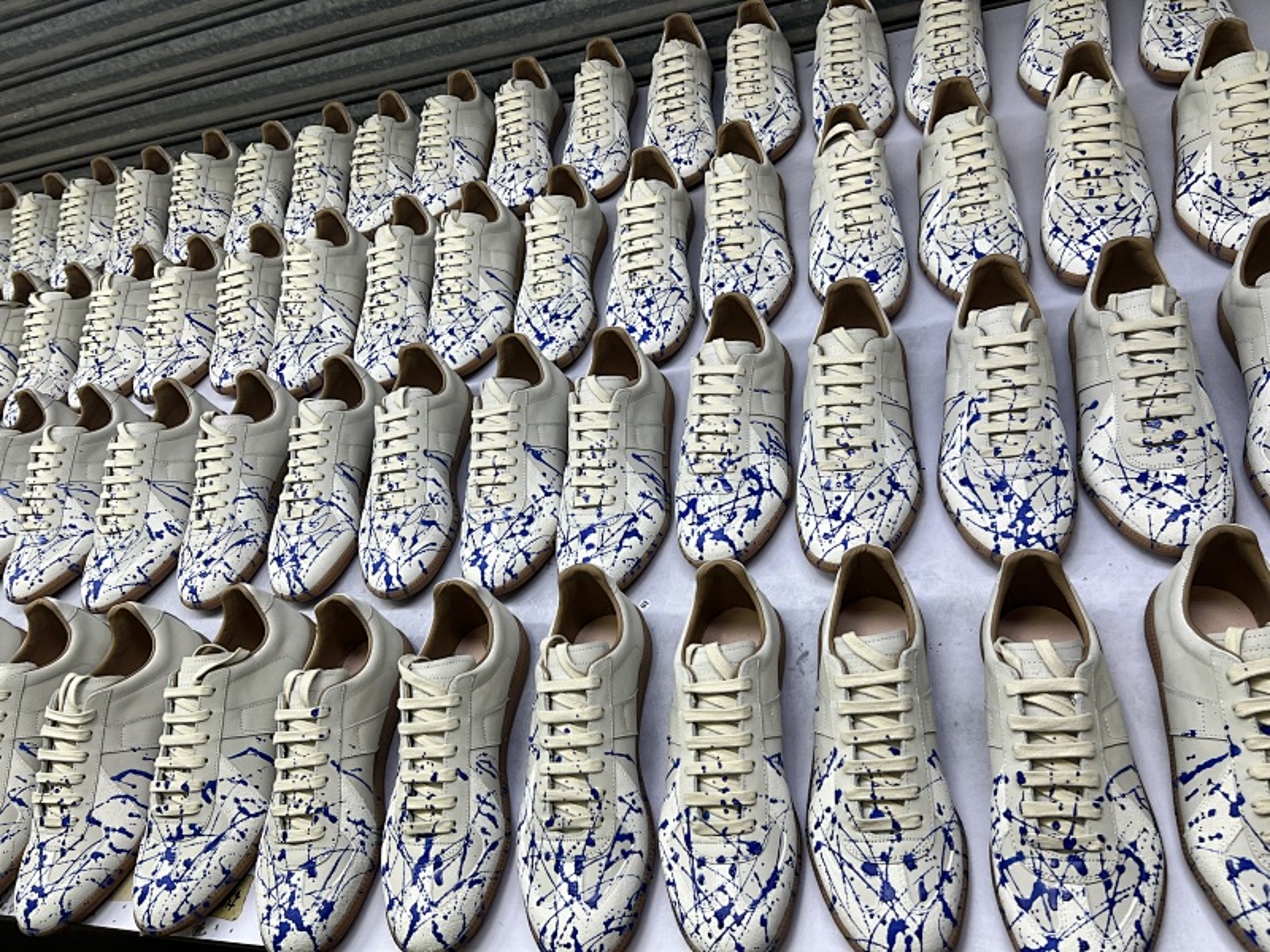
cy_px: 476
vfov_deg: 53.1
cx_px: 635
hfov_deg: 67.3
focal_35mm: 26
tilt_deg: -45.7
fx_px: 954
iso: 40
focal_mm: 5.7
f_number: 1.5
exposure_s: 1/218
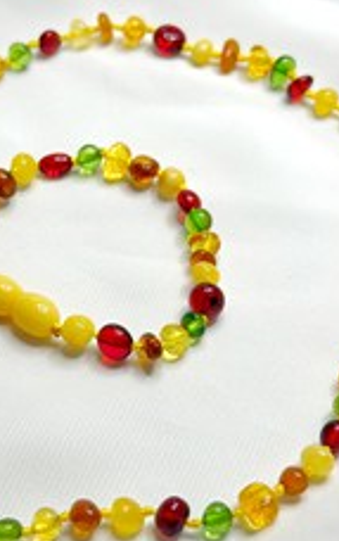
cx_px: 90
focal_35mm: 92
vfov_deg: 22.5
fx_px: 1357
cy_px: 262
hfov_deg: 14.2
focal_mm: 6.76
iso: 100
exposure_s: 1/100
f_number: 1.78
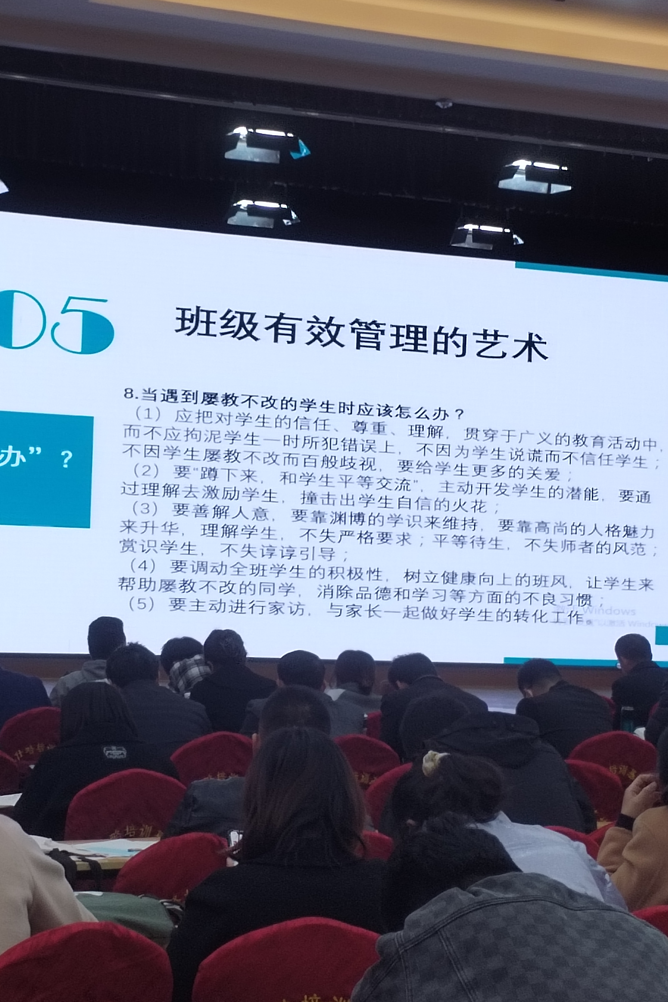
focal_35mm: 78
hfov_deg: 17.4
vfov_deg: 26.0
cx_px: 141
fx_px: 2171
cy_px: 502
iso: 221
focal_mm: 4.75
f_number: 1.8
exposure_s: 1/50
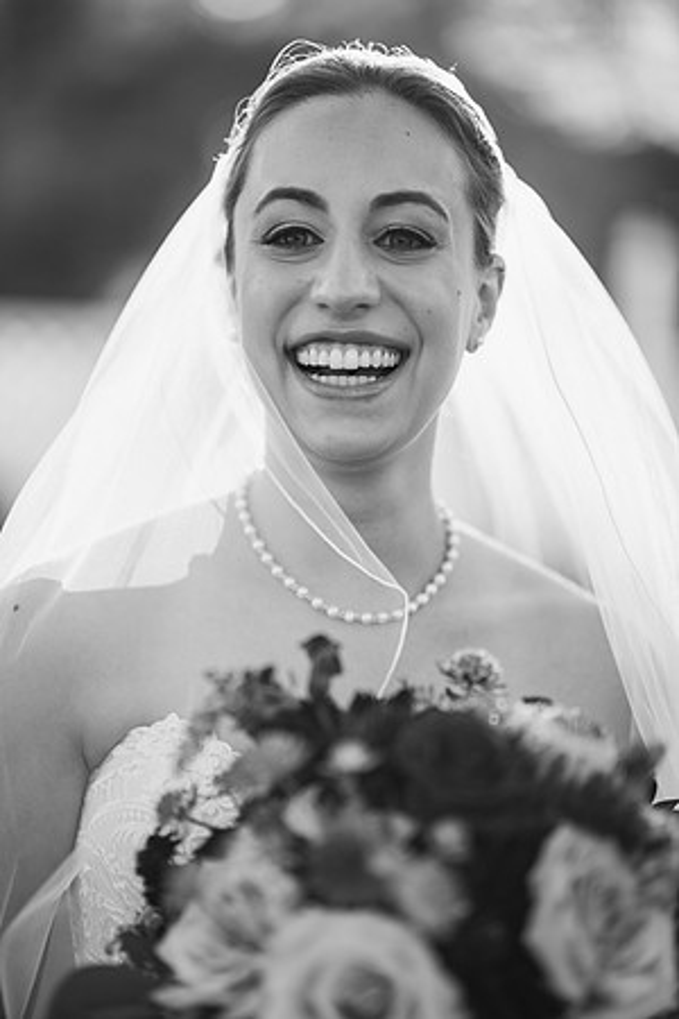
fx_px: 2405
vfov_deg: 23.9
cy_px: 510
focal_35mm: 85
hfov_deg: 16.1
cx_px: 340
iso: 100
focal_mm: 85
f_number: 1.4
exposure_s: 1/4000
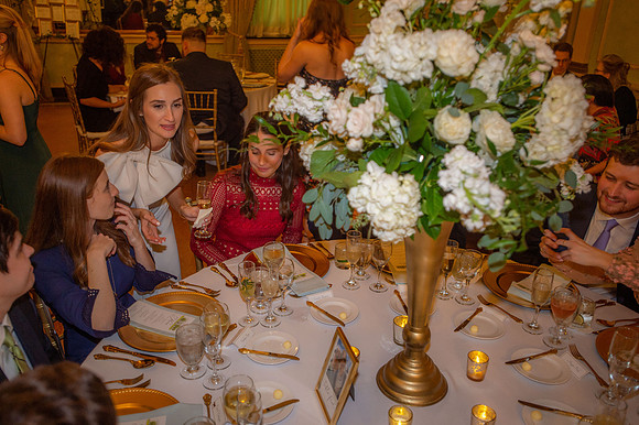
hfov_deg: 58.7
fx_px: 568
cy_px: 212
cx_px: 320
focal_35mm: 32
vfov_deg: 41.1
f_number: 2.8
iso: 1250
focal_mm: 32
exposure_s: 1/80
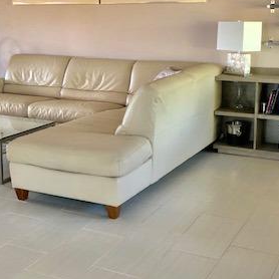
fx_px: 520
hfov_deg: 30.0
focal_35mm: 57
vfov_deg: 29.9
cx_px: 109
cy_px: 96
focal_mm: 4
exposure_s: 1/17
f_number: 1.8
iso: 40
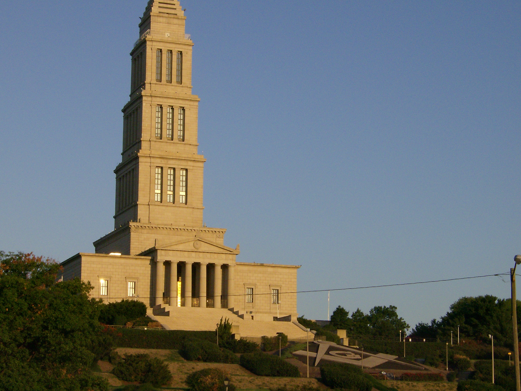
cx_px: 254
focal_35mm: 87
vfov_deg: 17.0
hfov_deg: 22.5
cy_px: 196
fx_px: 1309
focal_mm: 11.6
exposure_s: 1/483
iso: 100
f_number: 6.2
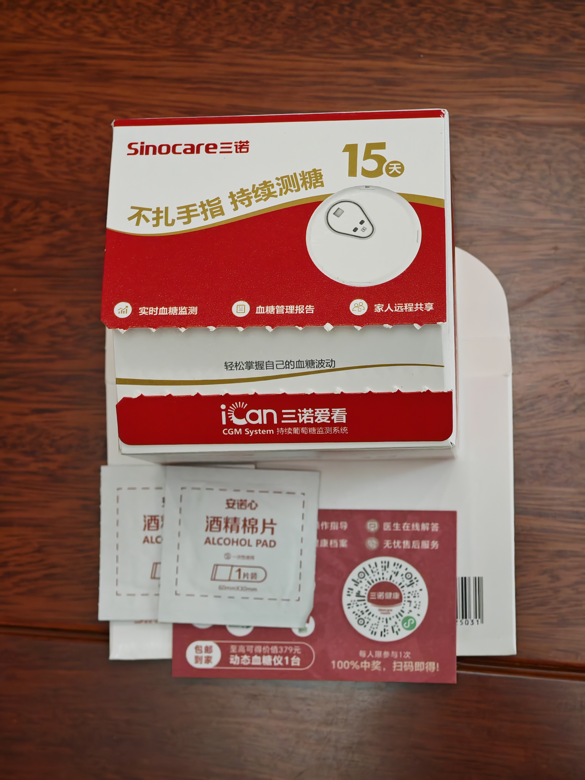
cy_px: 390
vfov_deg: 20.7
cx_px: 292
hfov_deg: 15.6
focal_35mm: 95
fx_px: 2141
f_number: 3
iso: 500
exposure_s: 1/33
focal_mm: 14.92
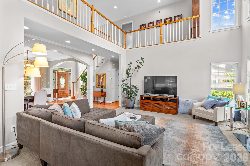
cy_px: 83
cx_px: 125
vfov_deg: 73.7
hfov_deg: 96.8
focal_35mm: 16
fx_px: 111
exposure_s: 1/3
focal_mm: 16
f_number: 8
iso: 100
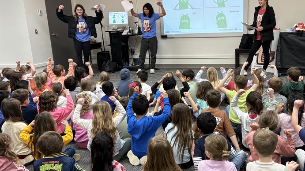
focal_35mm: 42
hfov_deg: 47.9
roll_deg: +2.4
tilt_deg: -14.3
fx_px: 340
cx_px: 192
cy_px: 104
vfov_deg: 28.2
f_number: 1.6
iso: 125
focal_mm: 5.96
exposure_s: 1/60
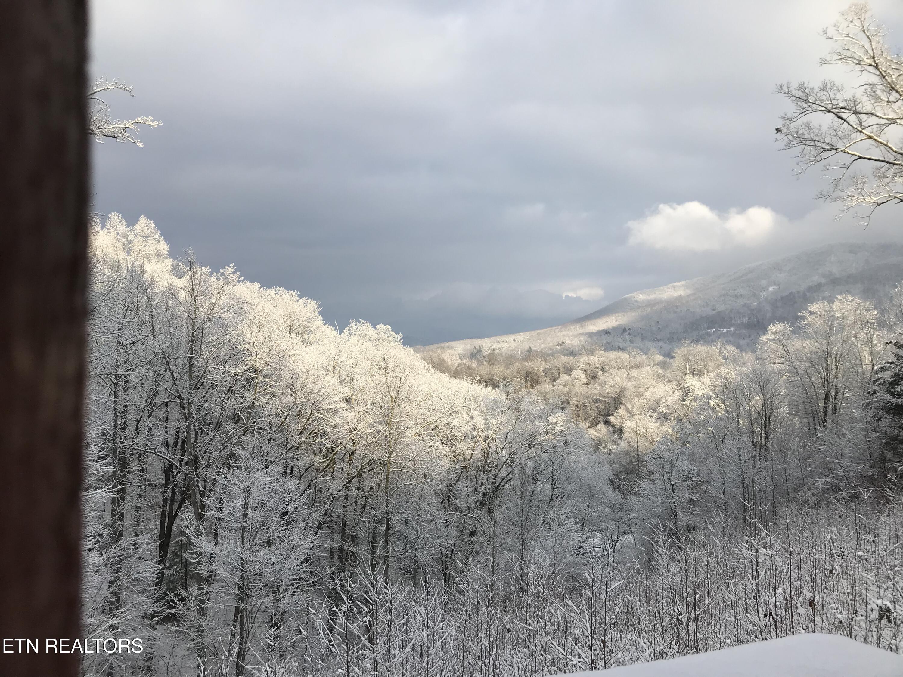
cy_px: 338
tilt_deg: +1.6
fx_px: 730
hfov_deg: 63.4
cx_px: 452
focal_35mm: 28
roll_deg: +0.0
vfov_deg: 49.7
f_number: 1.8
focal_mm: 3.99
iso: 20
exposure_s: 1/1773
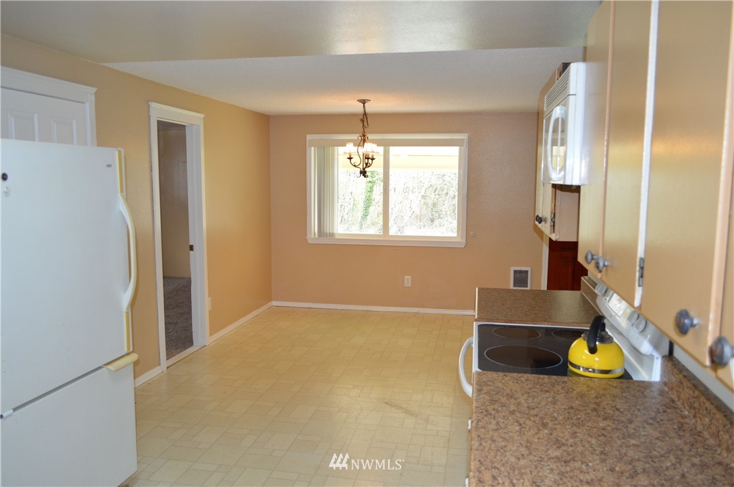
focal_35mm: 27
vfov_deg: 47.8
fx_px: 550
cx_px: 367
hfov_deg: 67.4
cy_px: 244
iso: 400
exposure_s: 1/60
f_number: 4
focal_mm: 18
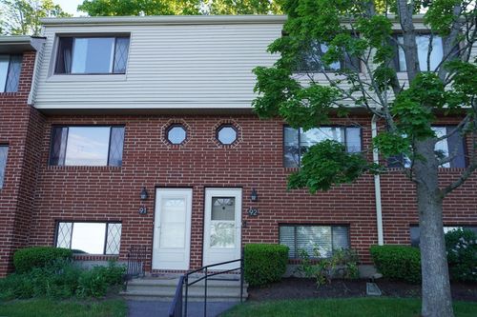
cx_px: 238
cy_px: 158
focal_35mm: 32
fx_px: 417
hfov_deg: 59.5
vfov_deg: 41.7
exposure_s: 1/80
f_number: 5.6
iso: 125
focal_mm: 21
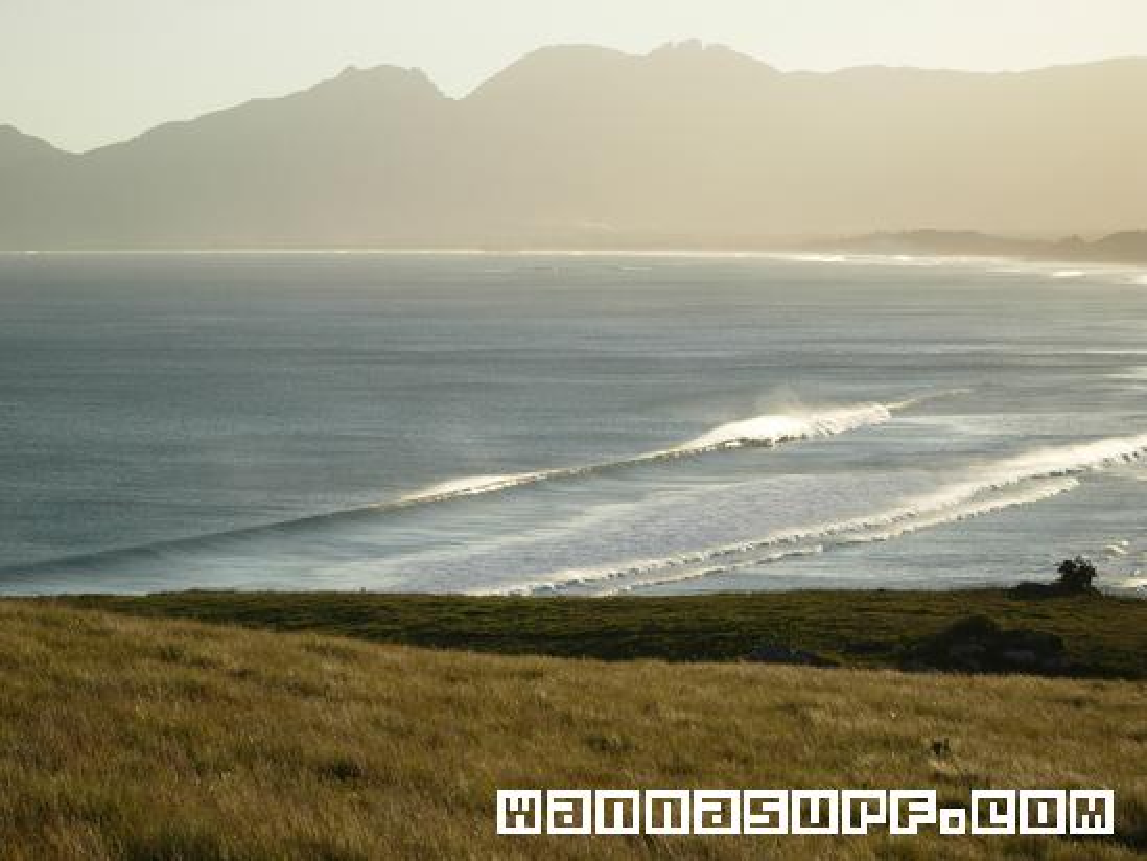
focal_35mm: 126
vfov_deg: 11.8
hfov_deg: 15.6
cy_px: 430
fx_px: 4176
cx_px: 574
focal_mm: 26.3
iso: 50
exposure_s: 1/342
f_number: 5.8
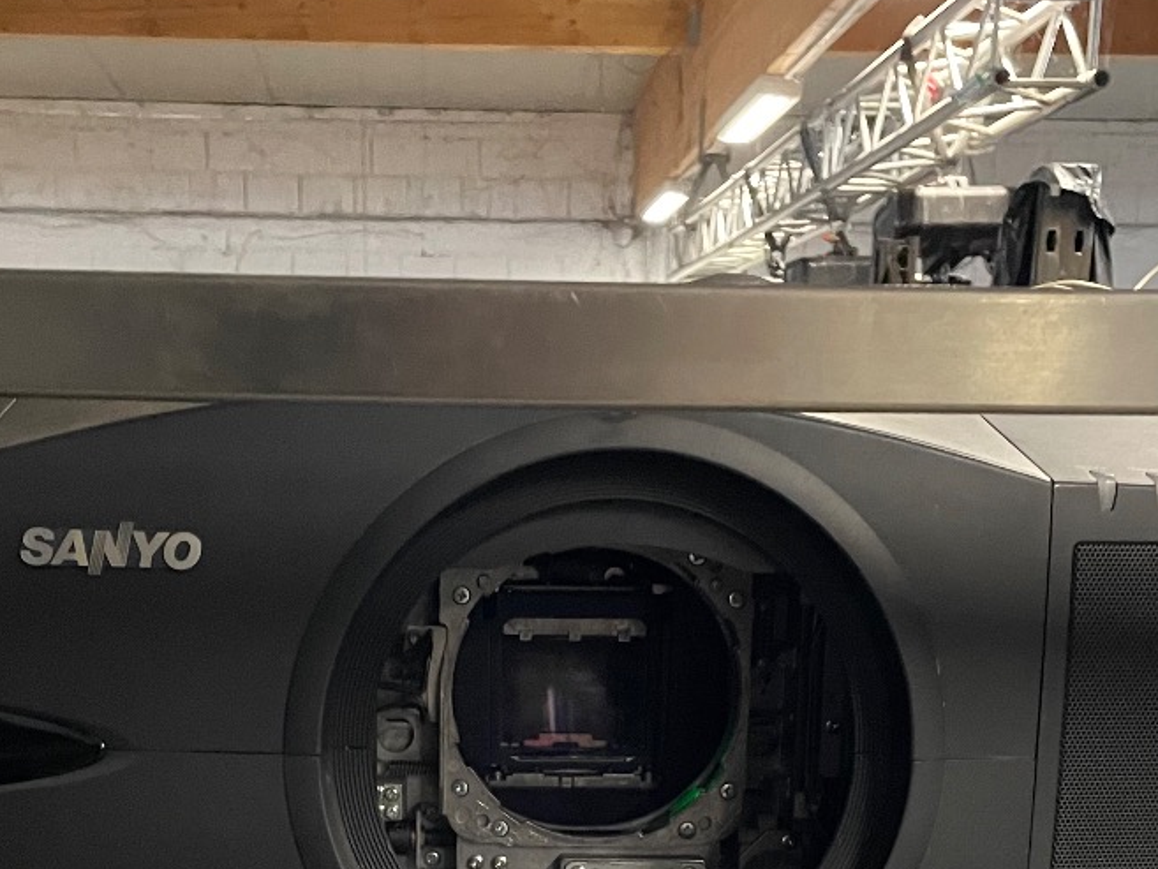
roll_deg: -0.7
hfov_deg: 33.8
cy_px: 925
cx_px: 523
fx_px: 1907
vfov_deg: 24.2
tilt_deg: -13.7
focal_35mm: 57
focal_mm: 4.2
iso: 640
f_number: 1.6
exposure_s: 1/25
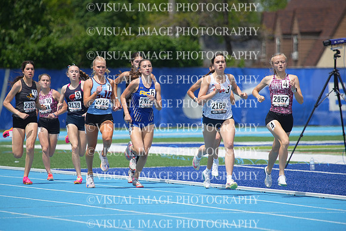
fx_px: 3461
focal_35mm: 360
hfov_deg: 5.7
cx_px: 173
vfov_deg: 3.8
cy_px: 116
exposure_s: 1/1600
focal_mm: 360
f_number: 6.3
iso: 320
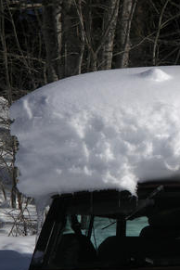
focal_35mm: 457
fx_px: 3427
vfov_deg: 4.5
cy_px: 148
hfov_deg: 3.0
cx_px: 242
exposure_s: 1/640
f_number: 6.3
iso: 50
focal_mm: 50.8
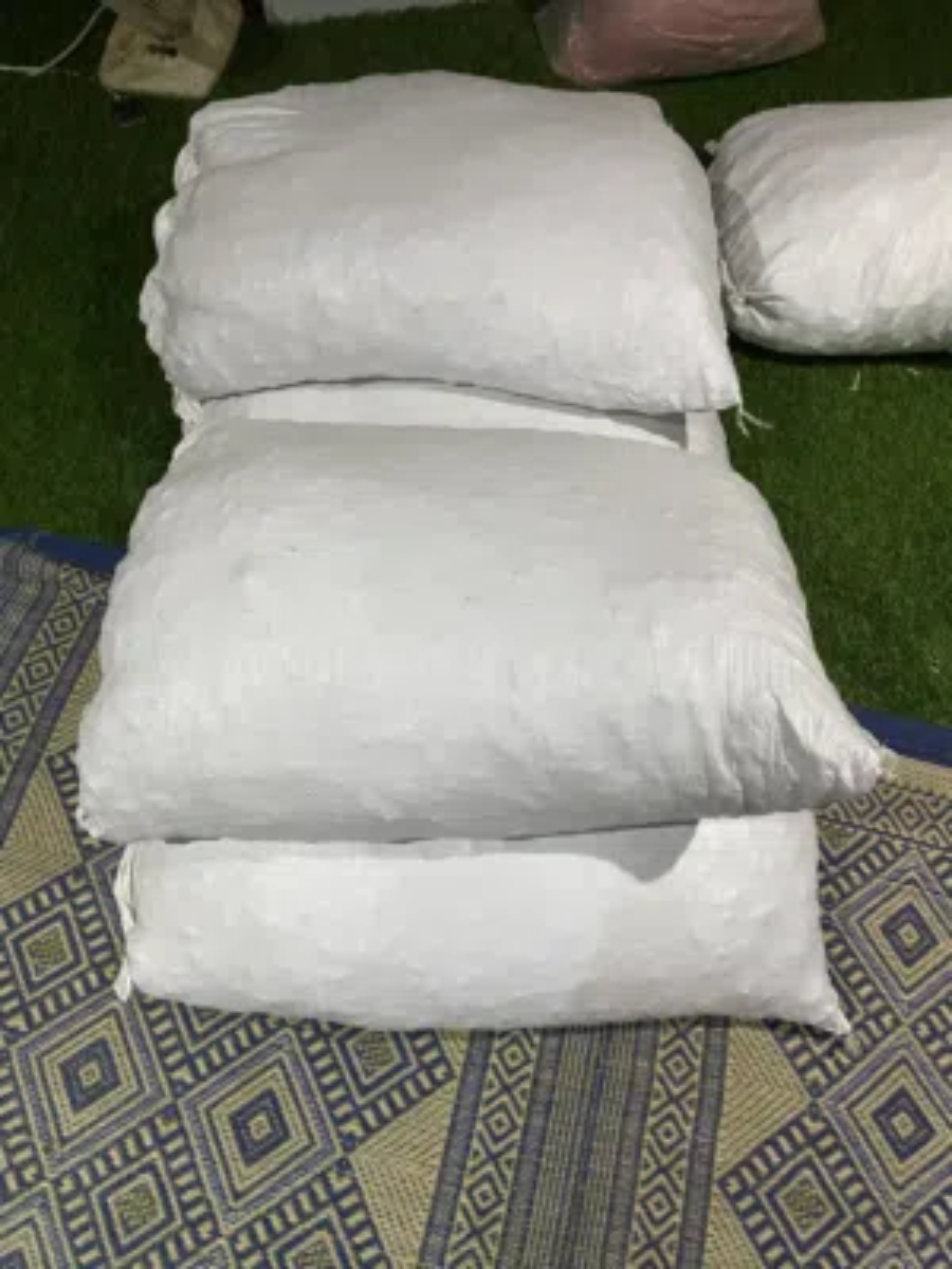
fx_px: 953
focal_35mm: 26
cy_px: 634
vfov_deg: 67.3
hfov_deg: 53.1
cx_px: 476
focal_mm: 4.25
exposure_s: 1/40
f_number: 1.8
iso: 500
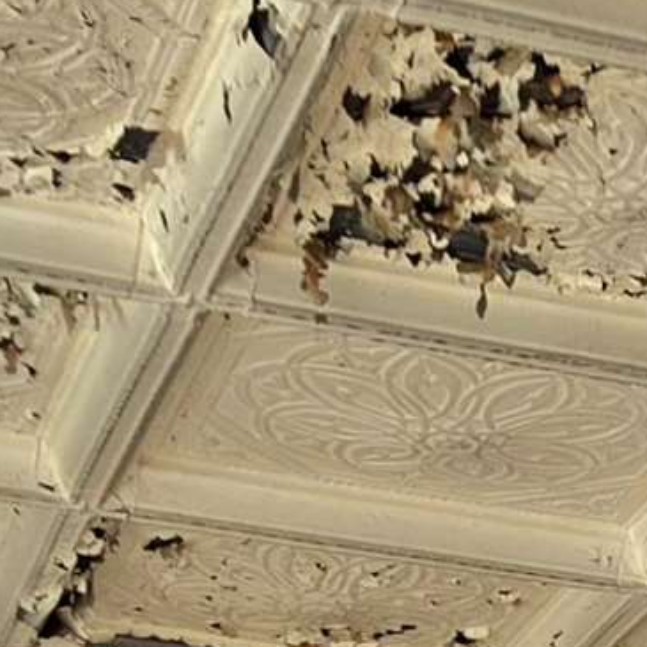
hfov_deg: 9.9
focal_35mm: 171
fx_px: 3616
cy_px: 1664
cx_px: 1014
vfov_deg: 9.0
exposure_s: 1/294
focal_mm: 5.4
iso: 25
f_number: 1.8
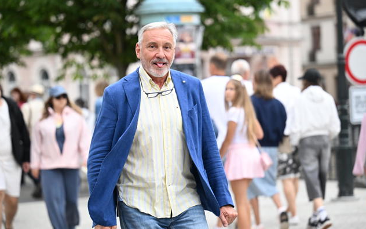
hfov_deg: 16.3
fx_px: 1277
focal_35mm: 128
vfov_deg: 10.2
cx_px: 174
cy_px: 112
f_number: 2.8
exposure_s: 1/4000
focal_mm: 115
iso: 1250
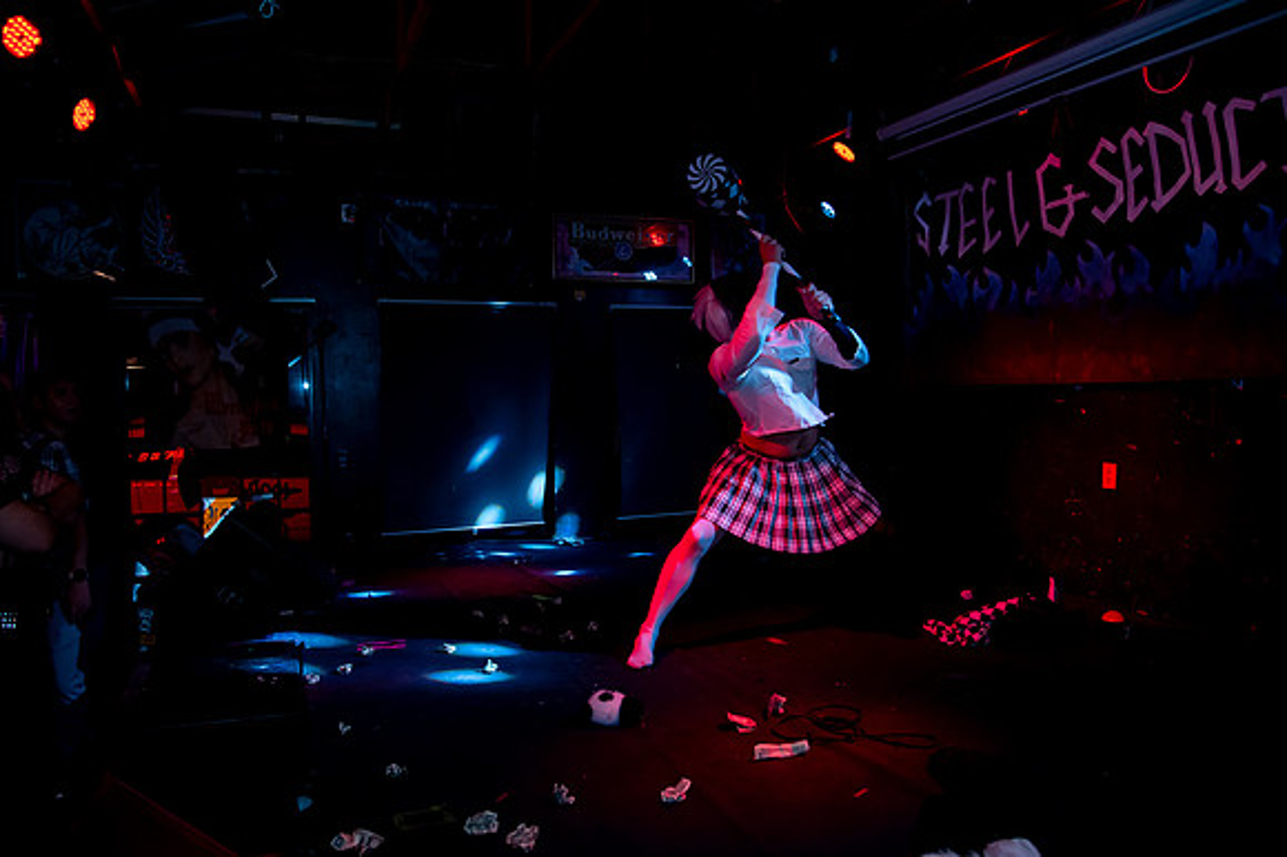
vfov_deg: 50.3
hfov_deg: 70.4
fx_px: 912
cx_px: 644
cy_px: 428
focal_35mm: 26
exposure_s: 1/200
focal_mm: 24
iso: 5000
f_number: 4
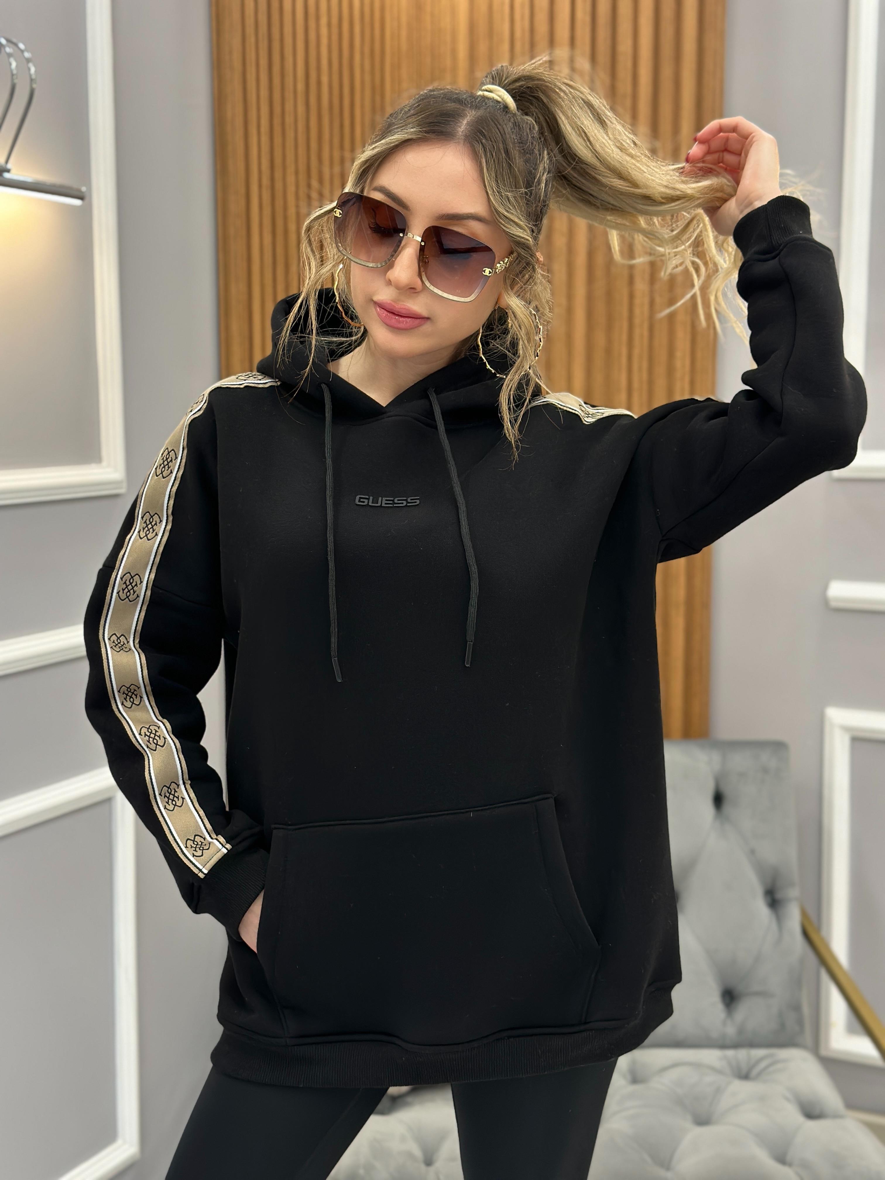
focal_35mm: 48
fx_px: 1636
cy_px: 590
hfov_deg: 30.3
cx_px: 442
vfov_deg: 39.7
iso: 160
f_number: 1.78
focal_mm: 6.86
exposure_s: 1/100
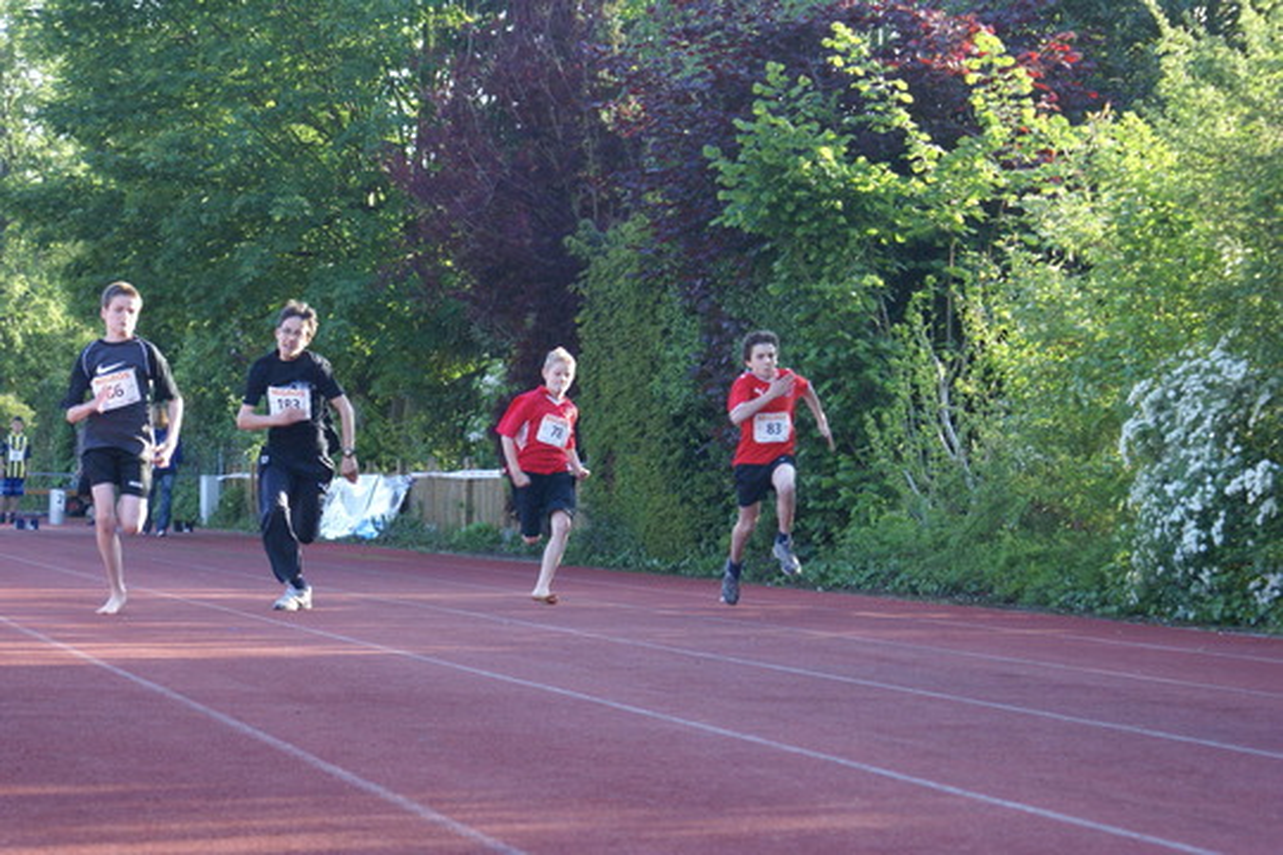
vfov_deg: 13.0
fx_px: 3742
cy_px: 428
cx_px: 642
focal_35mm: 105
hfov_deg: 19.5
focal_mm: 70
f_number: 5.6
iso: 640
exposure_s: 1/250
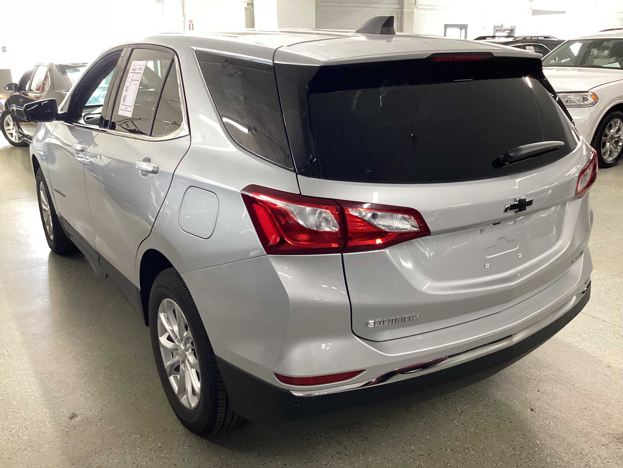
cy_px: 234
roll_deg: +0.2
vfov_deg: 45.4
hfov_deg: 58.4
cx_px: 312
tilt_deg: -19.3
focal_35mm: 31
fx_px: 558
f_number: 2.4
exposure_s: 1/60
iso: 160
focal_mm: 3.3
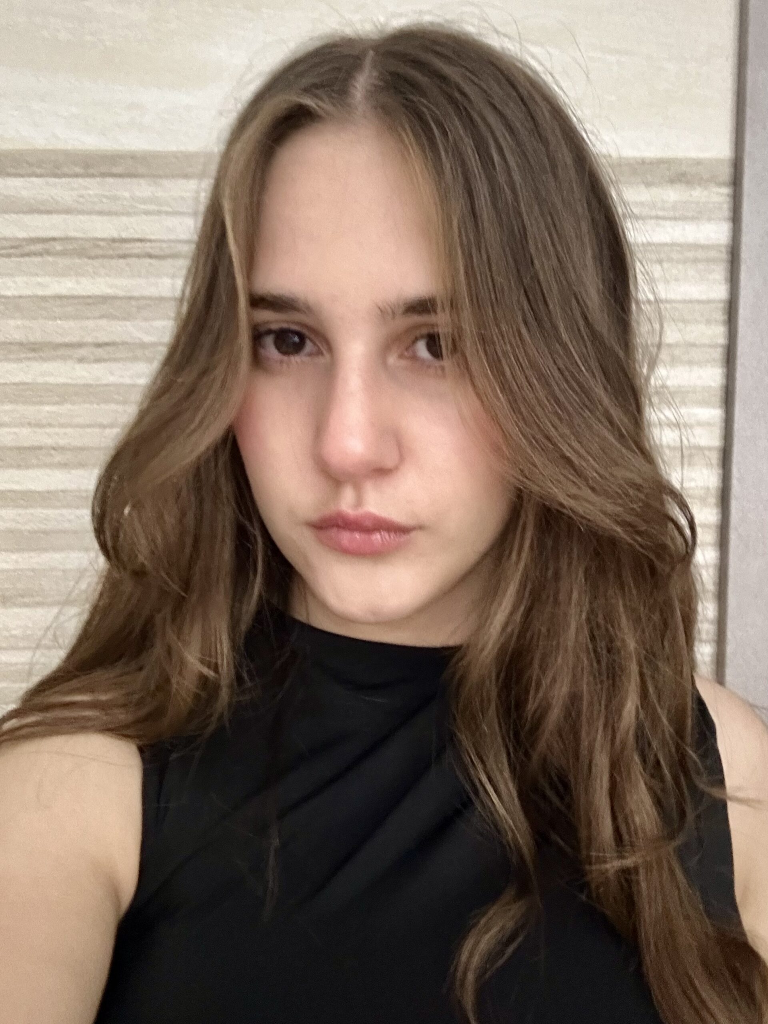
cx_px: 384
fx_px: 887
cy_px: 512
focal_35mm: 30
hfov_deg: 46.8
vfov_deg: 60.0
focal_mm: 2.69
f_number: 1.9
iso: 640
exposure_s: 1/25
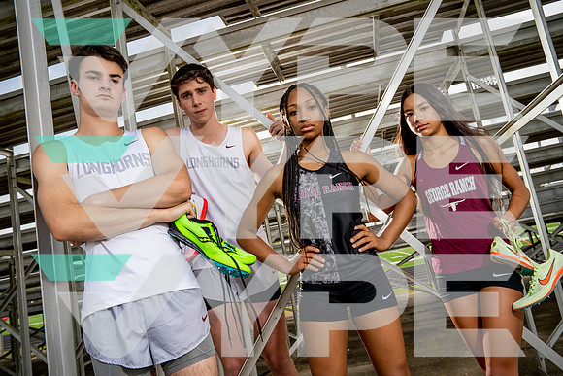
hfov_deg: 65.5
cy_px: 188
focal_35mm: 28
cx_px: 282
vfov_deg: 46.4
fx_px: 438
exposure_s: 1/125
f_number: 8
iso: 100
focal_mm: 28
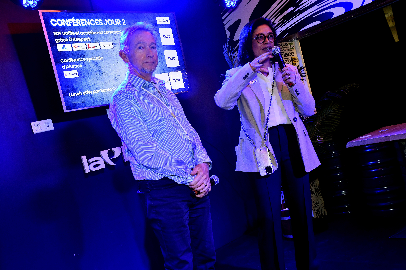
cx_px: 203
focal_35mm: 40
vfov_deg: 33.0
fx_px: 457
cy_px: 135
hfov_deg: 47.9
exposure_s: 1/60
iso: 800
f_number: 5.6
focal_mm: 27
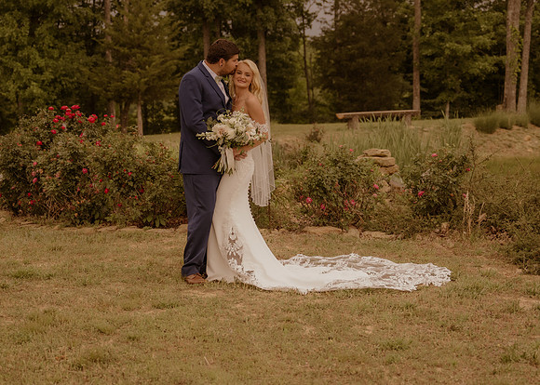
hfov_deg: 26.3
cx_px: 278
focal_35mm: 75
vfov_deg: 18.9
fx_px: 1157
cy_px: 192
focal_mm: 48
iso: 1000
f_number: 2.8
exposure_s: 1/1250
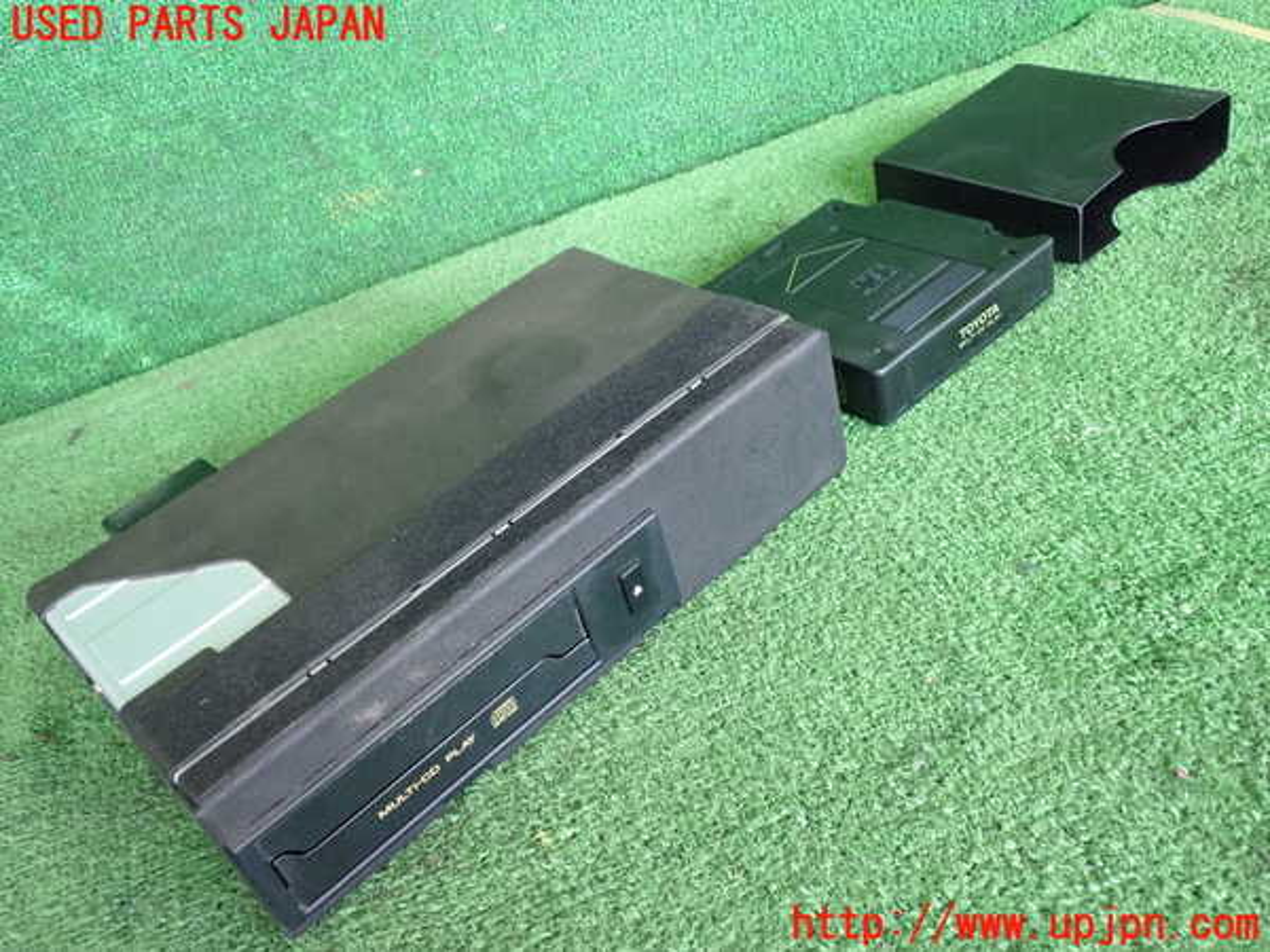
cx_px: 635
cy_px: 476
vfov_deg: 44.2
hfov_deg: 56.8
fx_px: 1174
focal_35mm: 32
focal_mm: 5.79
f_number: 2.4
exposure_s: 1/125
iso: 1250
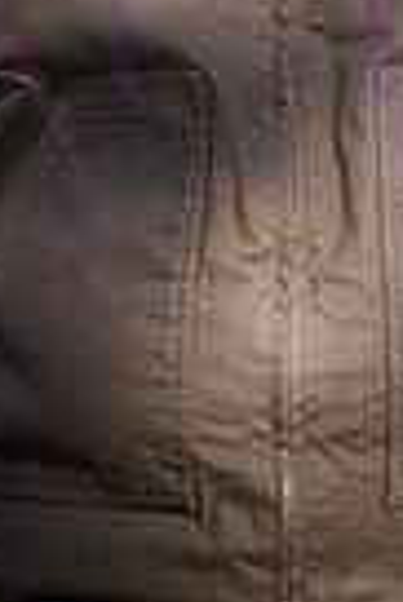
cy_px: -314
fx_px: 11070
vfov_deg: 3.1
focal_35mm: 661
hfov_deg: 2.1
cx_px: 279
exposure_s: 1/1000
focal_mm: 200
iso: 640
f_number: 5
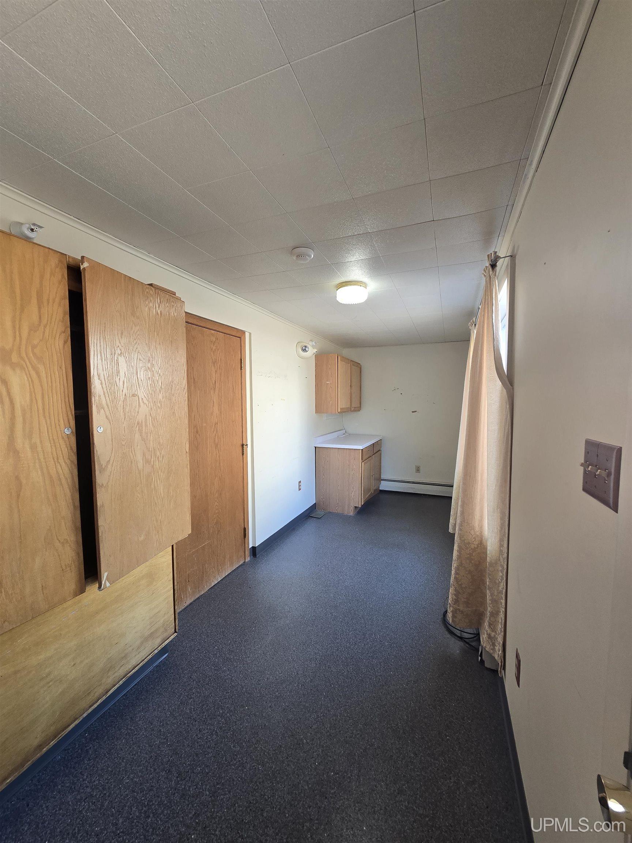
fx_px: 316
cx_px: 316
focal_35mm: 13
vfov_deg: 106.2
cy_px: 422
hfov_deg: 89.9
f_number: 2.2
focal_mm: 2.2
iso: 125
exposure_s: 1/60
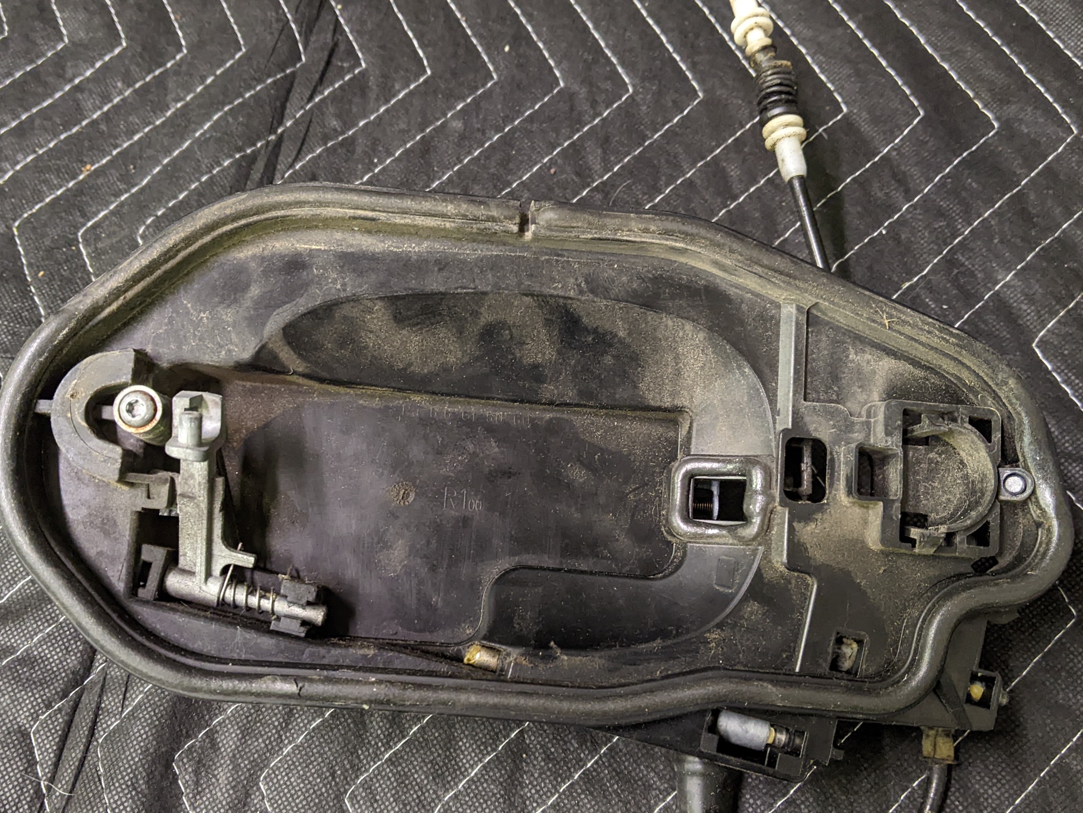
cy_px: 455
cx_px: 502
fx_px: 1126
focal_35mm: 36
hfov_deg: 51.3
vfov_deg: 39.6
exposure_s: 1/24
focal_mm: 4.44
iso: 764
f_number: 1.8
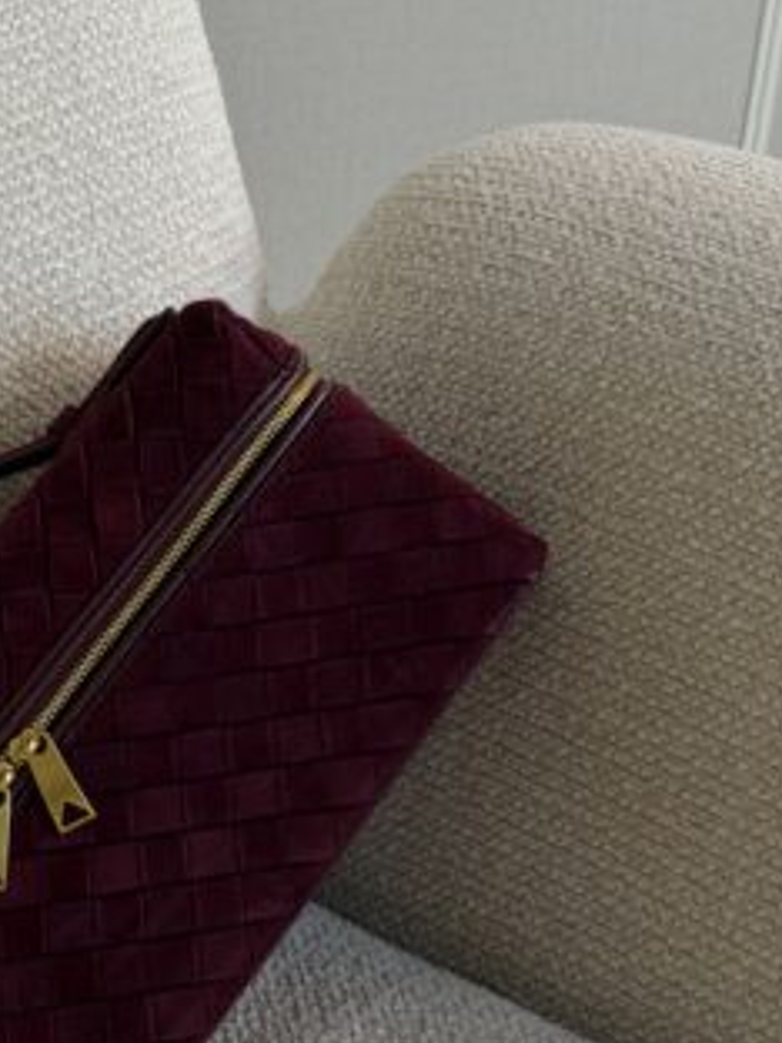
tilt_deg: -32.4
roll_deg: -2.9
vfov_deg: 23.8
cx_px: 241
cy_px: 506
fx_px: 2470
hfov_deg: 17.9
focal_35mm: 82
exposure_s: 1/164
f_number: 1.78
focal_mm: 6.76
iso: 160
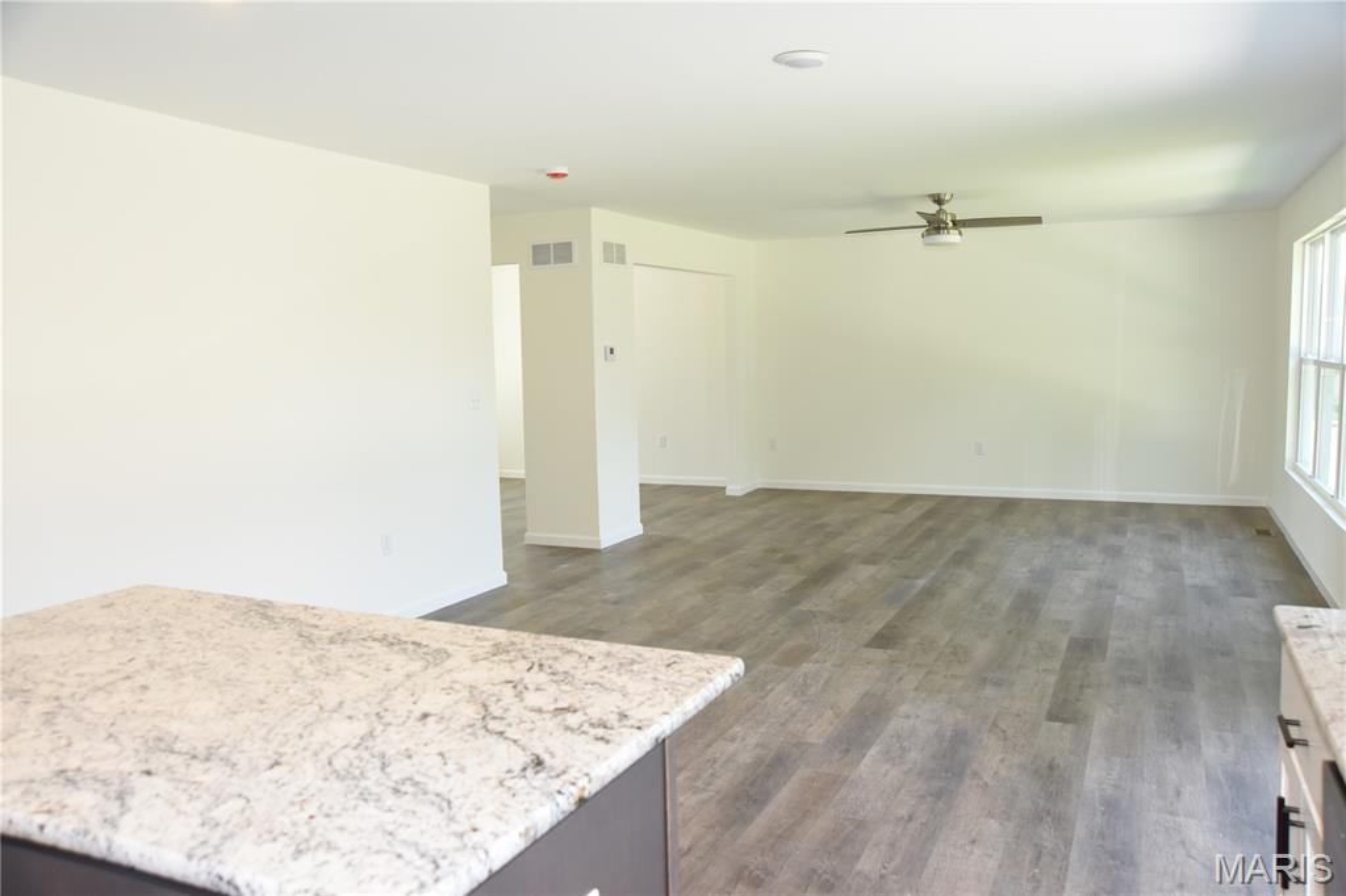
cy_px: 448
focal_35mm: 28
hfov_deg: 65.5
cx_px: 673
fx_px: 1046
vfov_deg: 46.4
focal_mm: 28
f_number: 6.3
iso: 2000
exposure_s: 1/250
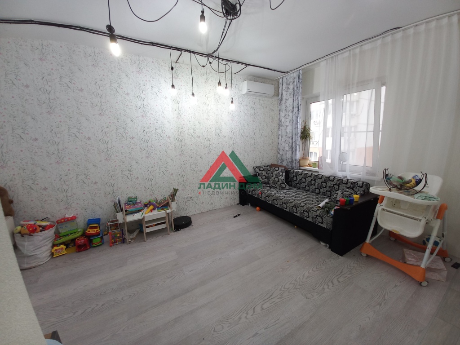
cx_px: 230
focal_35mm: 13
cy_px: 172
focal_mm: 1.42
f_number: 2.2
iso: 125
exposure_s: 1/50
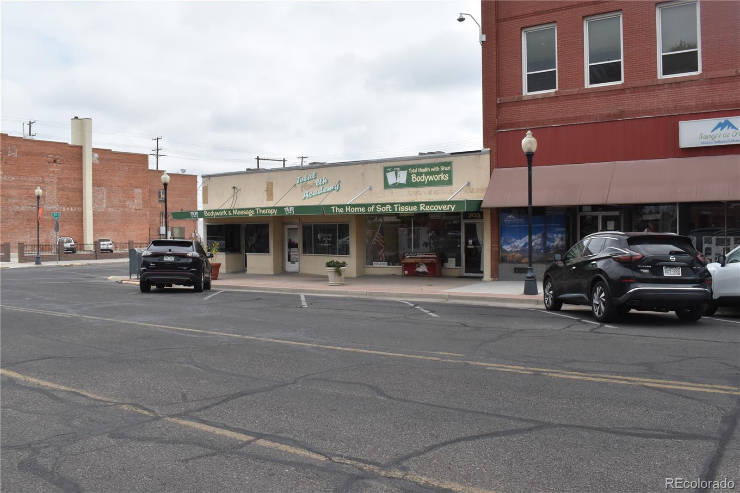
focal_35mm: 30
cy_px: 246
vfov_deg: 43.6
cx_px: 370
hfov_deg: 61.9
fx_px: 616
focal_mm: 20
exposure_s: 1/400
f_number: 20
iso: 800
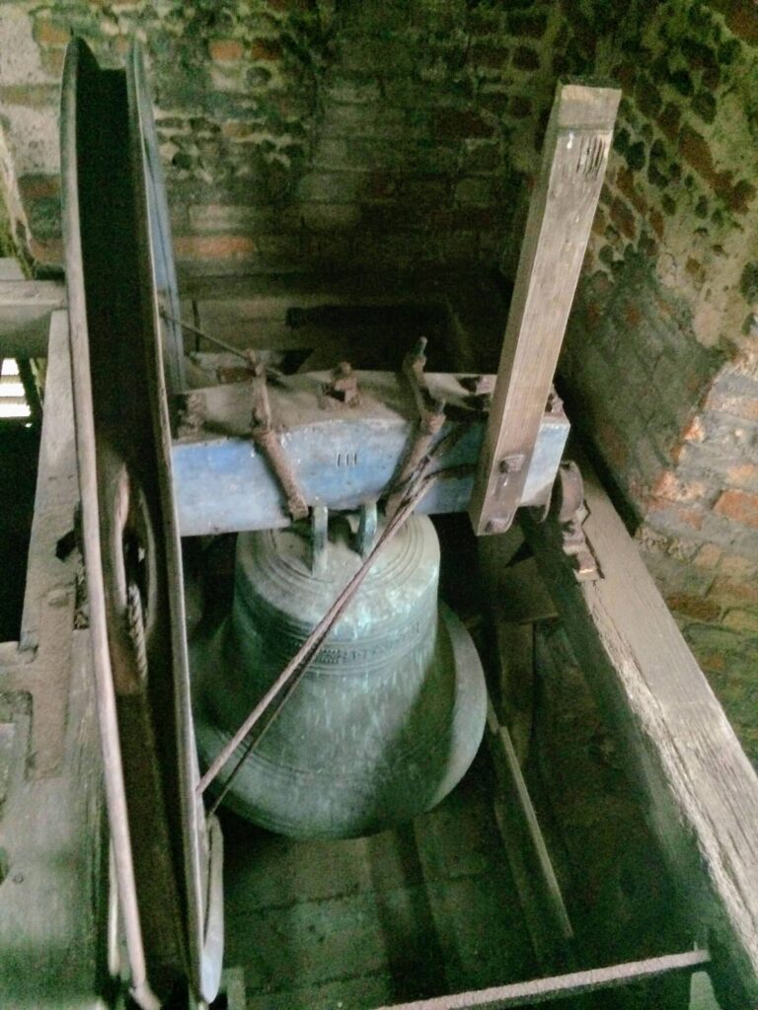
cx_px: 379
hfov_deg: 48.2
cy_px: 505
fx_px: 847
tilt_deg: -46.4
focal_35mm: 29
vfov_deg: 61.7
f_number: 2.2
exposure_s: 1/15
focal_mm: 4.15
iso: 500
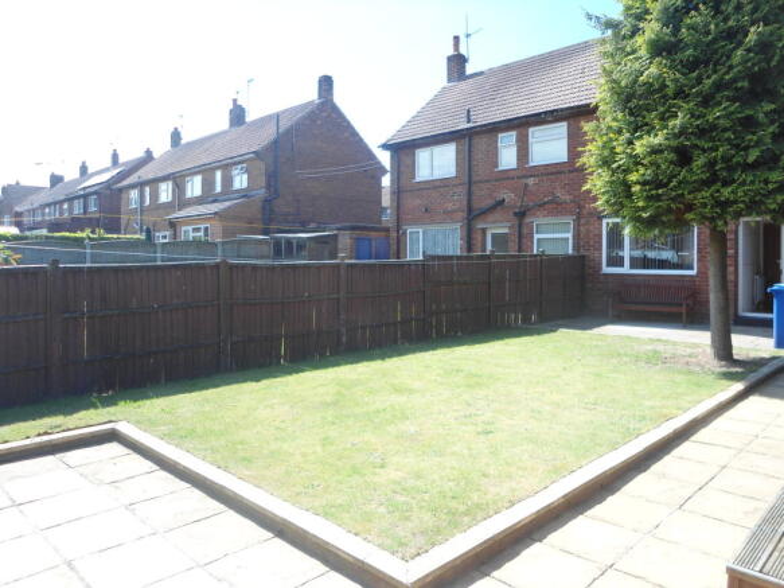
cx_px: 392
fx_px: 589
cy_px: 294
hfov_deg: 67.3
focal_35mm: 26
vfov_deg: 53.0
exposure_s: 1/400
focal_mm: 4.7
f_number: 2.8
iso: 80
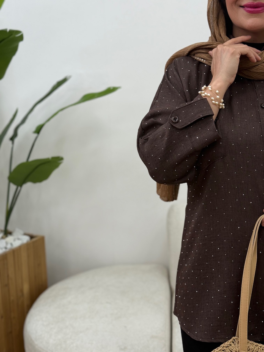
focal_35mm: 48
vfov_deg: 39.7
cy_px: 176
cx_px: 132
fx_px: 488
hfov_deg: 30.3
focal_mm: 6.76
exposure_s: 1/631
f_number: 1.78
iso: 64
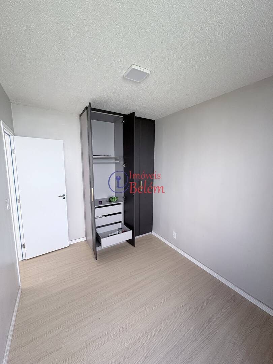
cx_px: 136
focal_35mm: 14
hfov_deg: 85.7
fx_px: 147
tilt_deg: -6.8
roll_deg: -0.2
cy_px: 182
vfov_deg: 102.1
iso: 125
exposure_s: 1/99
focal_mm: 2.22
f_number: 2.2
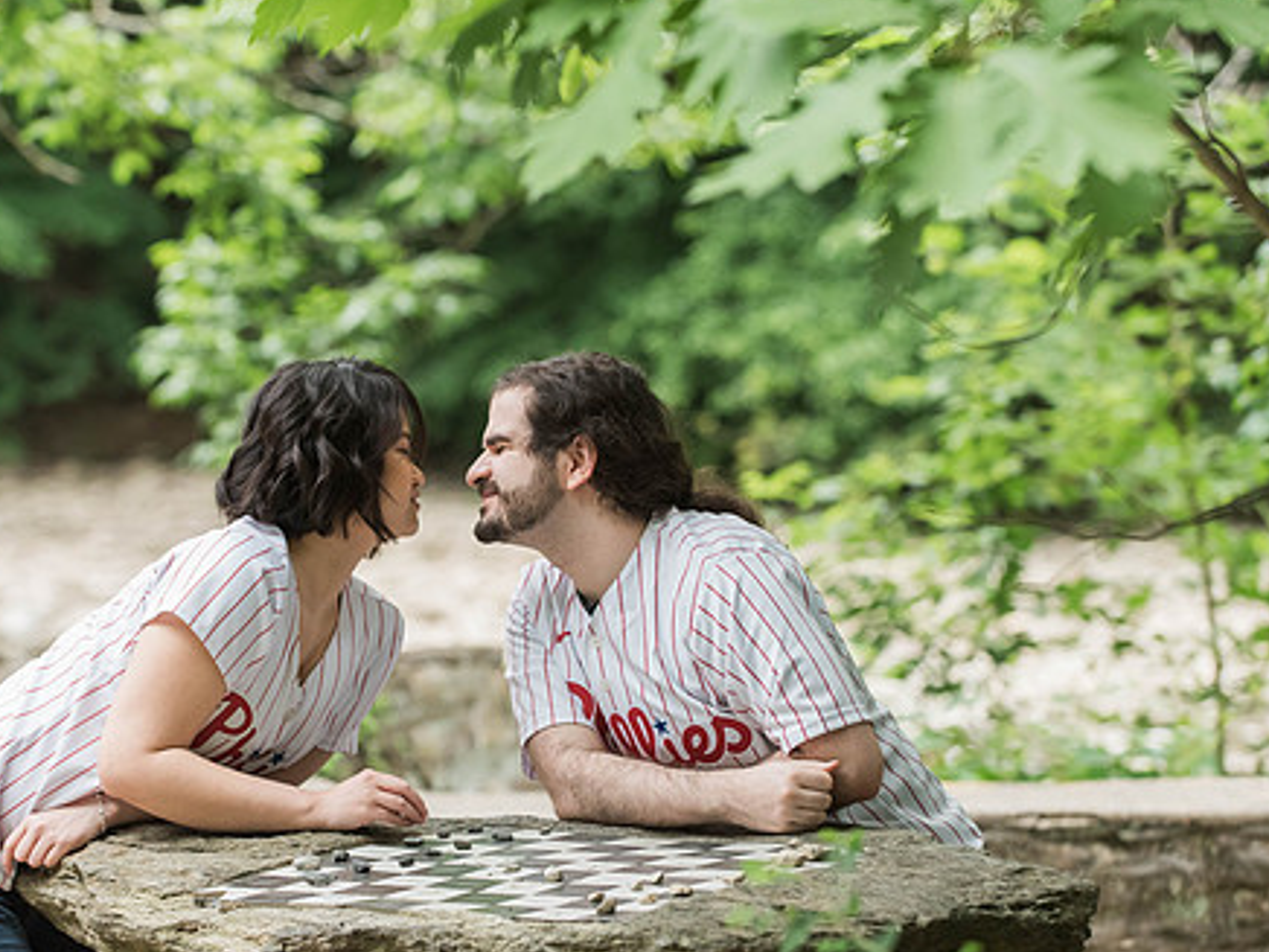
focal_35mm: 158
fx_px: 5792
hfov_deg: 12.5
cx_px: 479
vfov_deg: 9.4
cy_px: 536
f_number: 3.5
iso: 2000
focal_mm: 116
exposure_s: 1/400
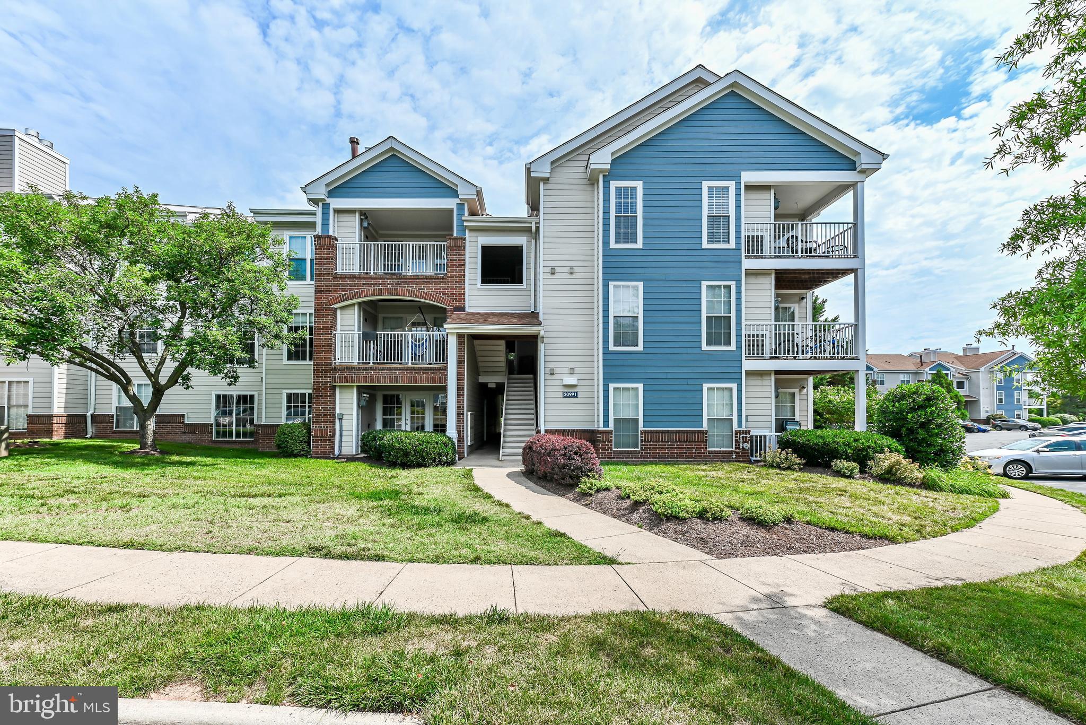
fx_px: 422
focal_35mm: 14
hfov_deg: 104.2
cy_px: 362
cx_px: 543
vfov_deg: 81.3
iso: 100
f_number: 7.1
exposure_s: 1/400
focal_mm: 14
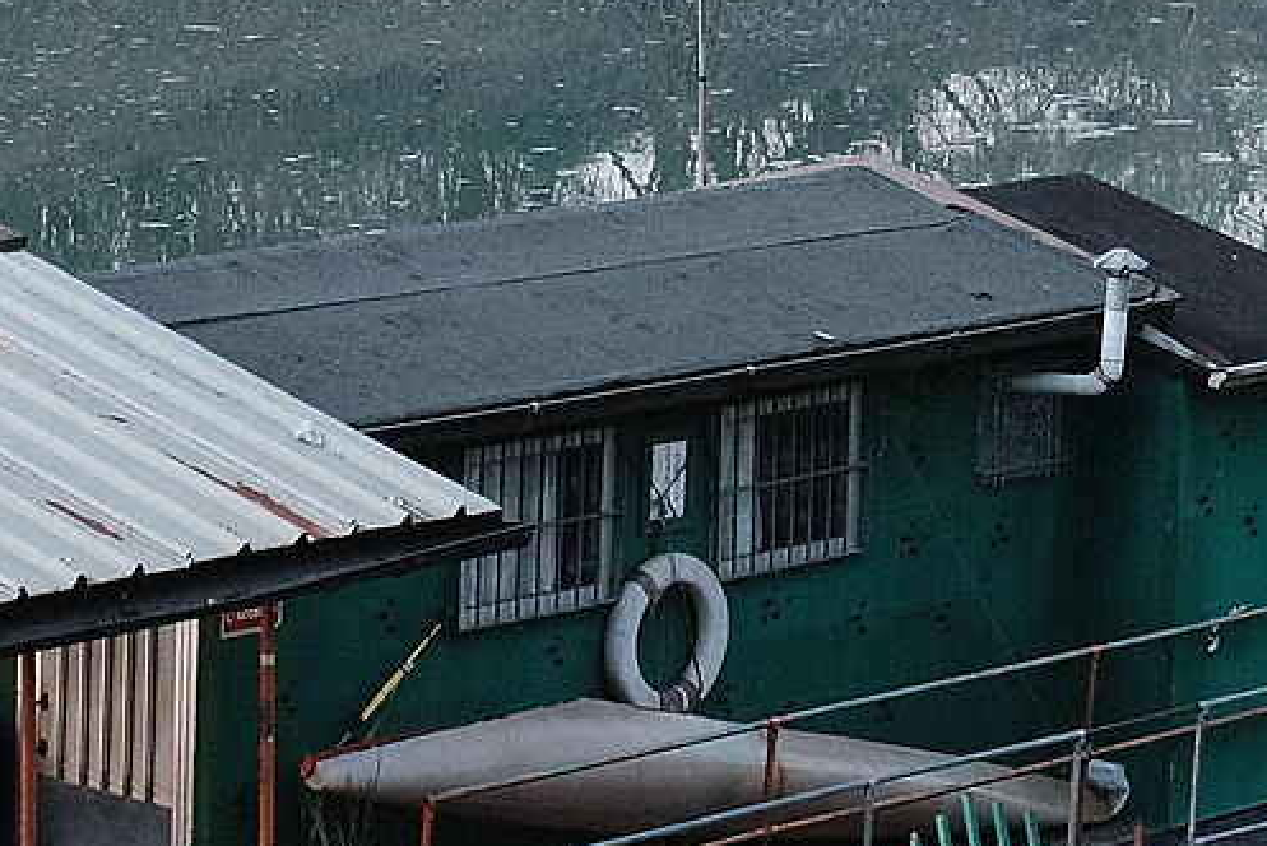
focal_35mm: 193
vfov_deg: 7.1
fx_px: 6796
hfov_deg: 10.5
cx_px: -171
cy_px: 599
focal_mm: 26.4
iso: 400
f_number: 4.4
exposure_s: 1/52
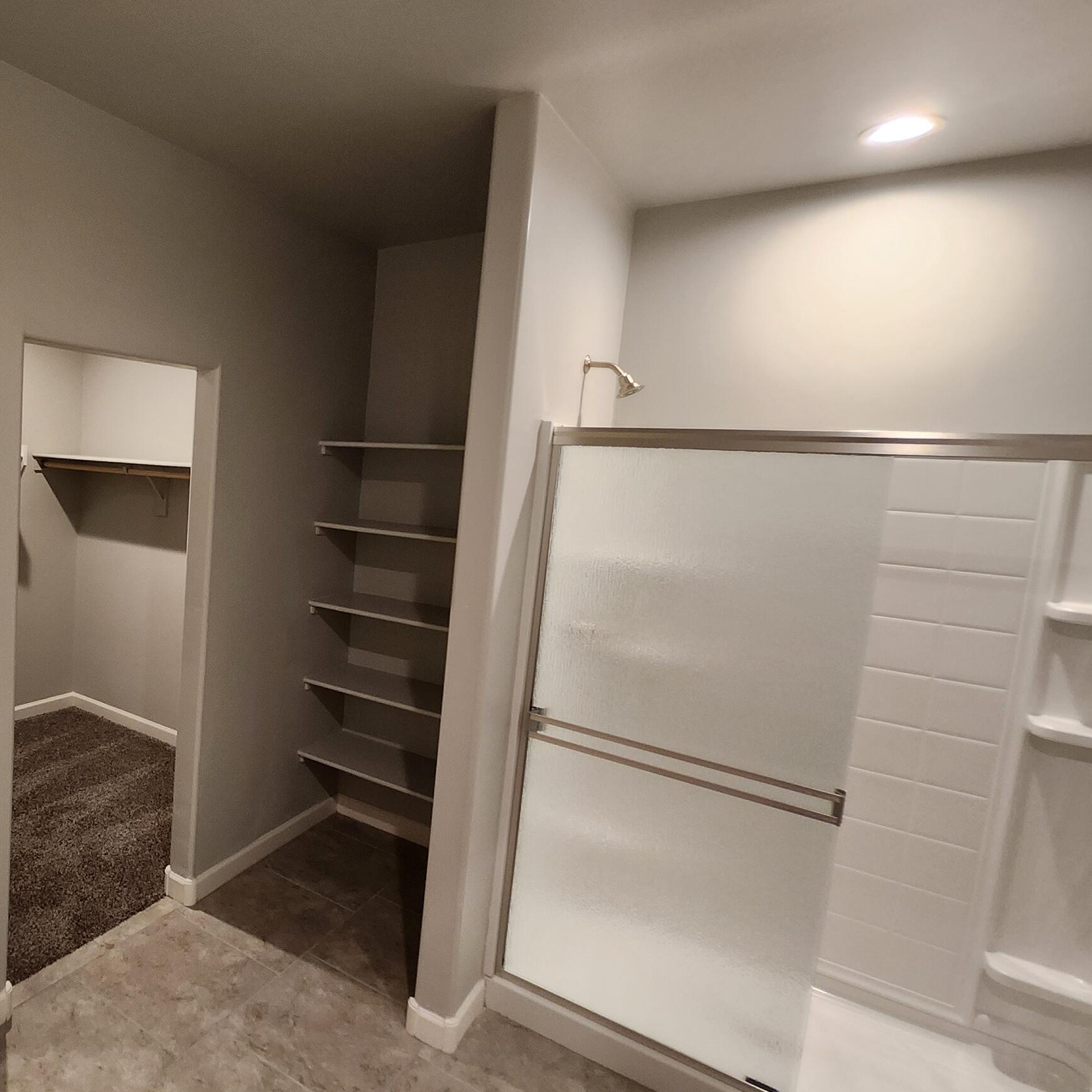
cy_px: 543
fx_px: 714
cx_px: 204
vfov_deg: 74.8
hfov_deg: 67.2
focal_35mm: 20
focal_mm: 1.7
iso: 320
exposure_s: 1/40
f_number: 2.2
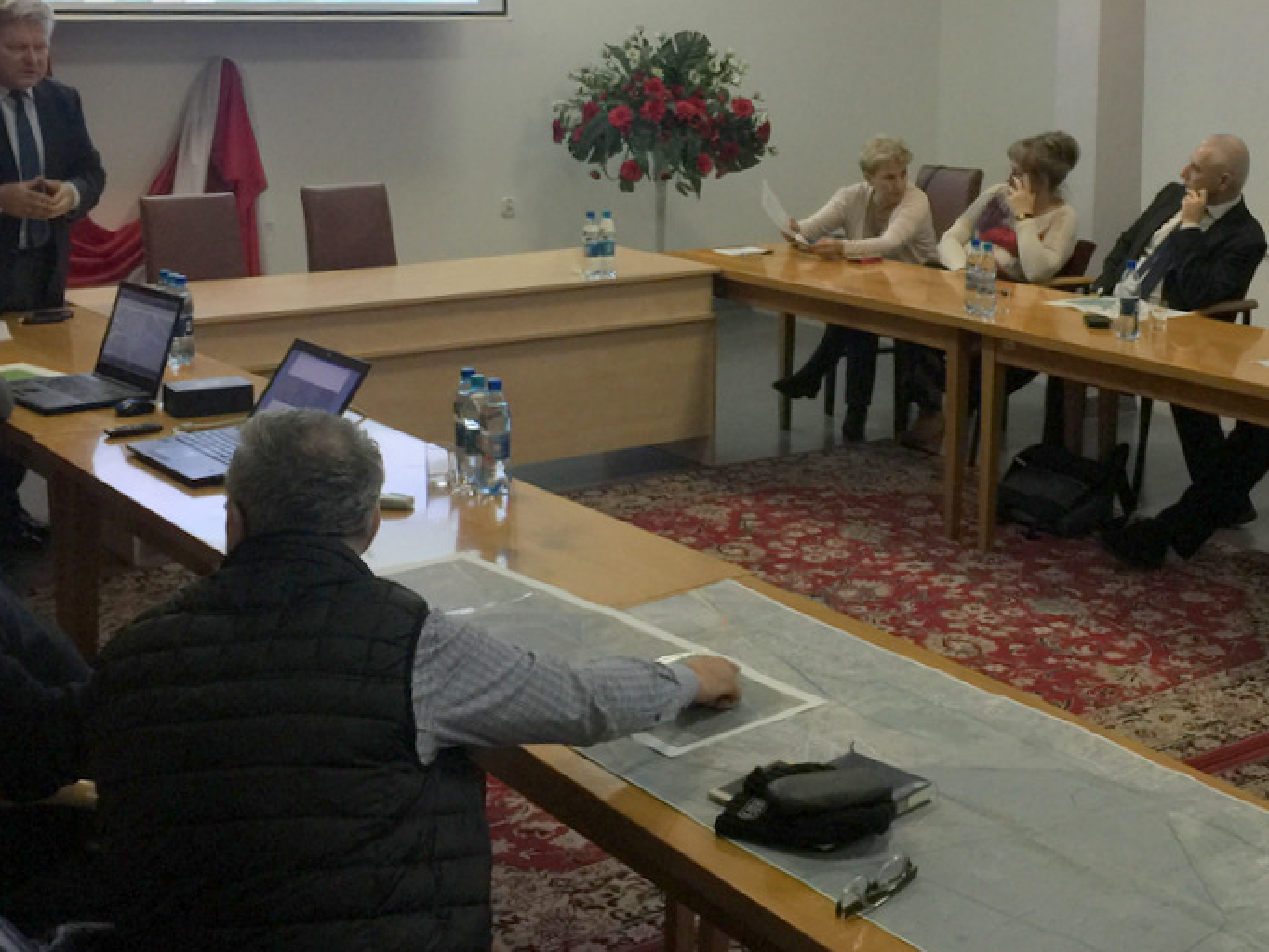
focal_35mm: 51
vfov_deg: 28.2
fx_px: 1870
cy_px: 236
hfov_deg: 37.2
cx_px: 798
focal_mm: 4.15
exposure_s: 1/17
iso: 64
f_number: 2.2
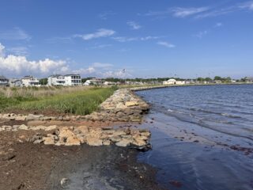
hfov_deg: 59.9
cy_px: 105
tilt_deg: -5.8
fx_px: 219
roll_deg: +0.8
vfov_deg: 46.7
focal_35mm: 30
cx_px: 120
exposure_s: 1/5348
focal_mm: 6.76
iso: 80
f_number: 1.78
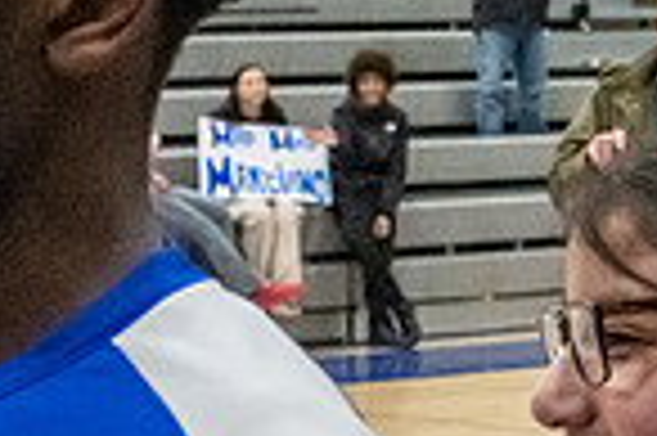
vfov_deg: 6.2
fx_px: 3992
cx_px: 1105
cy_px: 63
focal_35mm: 219
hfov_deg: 9.1
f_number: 7.1
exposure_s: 1/400
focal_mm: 40
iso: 18000
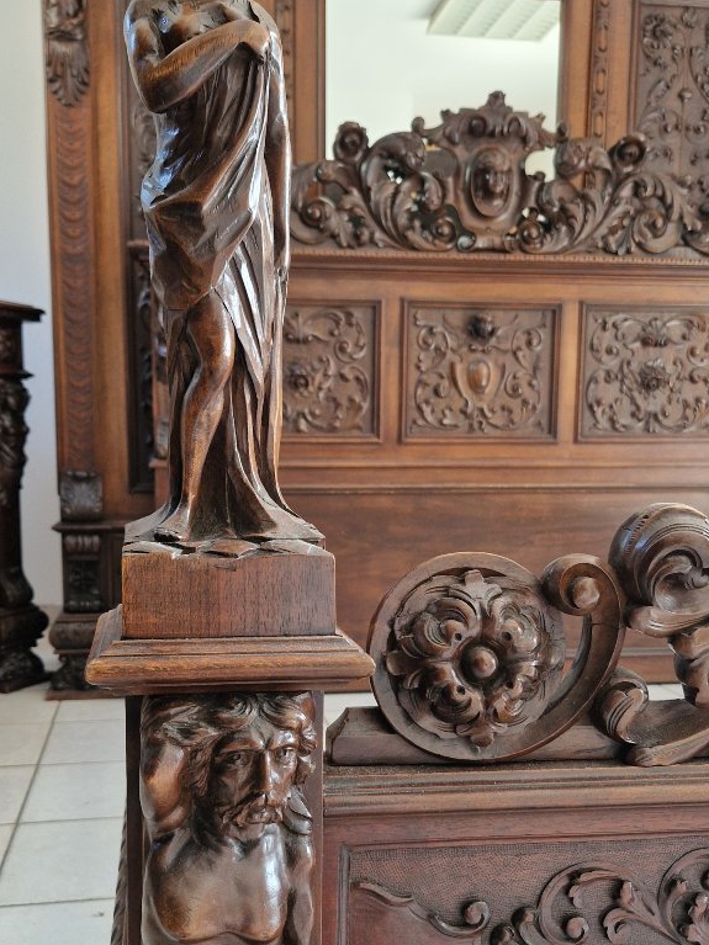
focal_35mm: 36
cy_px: 570
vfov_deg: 51.0
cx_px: 309
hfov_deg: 39.6
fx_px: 983
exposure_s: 1/100
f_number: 1.8
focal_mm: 5.4
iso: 200
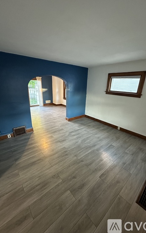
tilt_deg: -17.2
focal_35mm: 15
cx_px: 76
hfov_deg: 74.7
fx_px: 96
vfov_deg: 101.5
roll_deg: -3.0
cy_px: 116
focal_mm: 2.22
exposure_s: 1/60
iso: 1000
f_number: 2.2
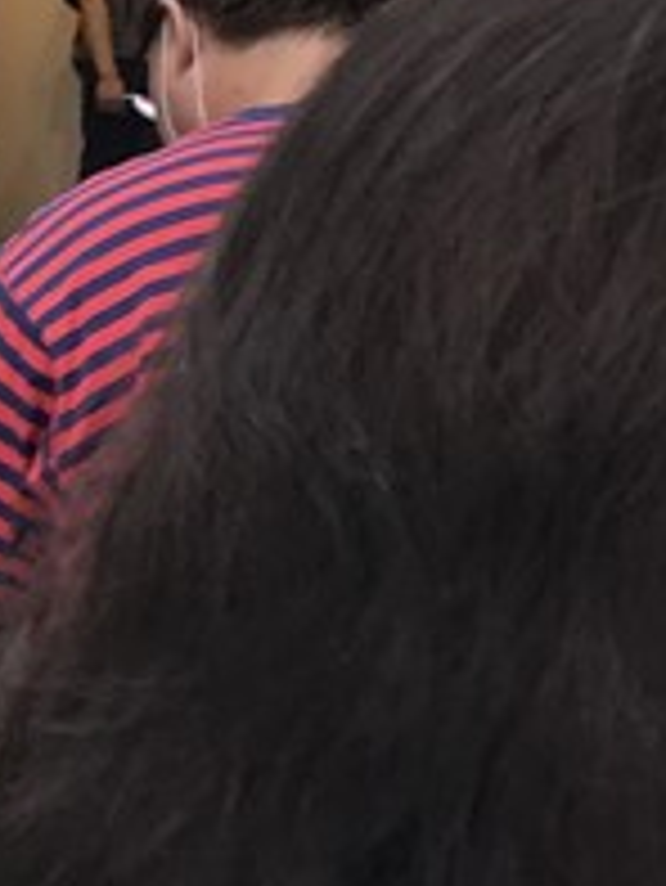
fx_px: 3639
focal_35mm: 142
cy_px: -175
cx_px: 1296
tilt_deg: +1.0
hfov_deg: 9.8
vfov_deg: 13.5
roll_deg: -0.7
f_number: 1.8
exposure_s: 1/60
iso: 32
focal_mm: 3.99
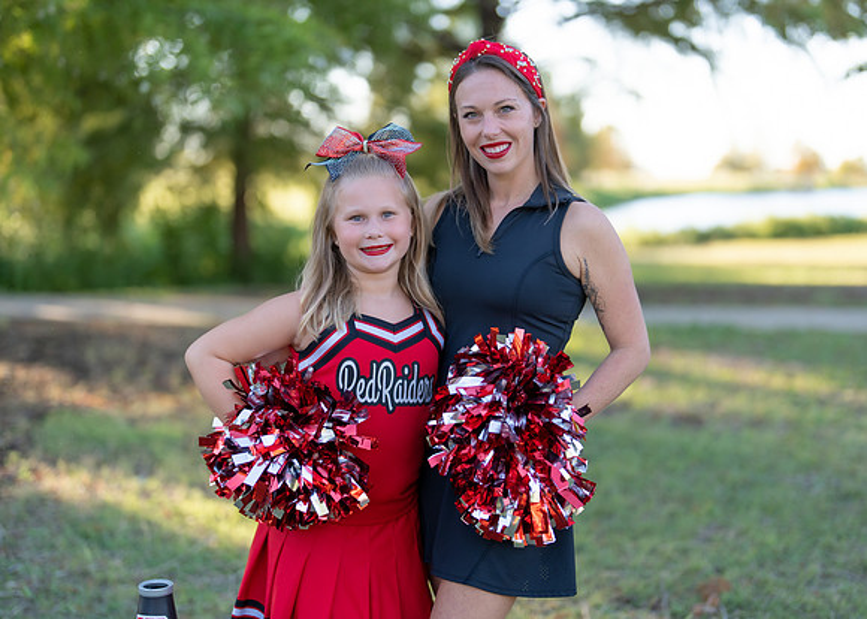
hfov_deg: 34.8
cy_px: 294
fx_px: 1384
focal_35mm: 56
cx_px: 463
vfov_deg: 25.2
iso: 100
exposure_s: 1/1250
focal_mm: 50
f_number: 1.2
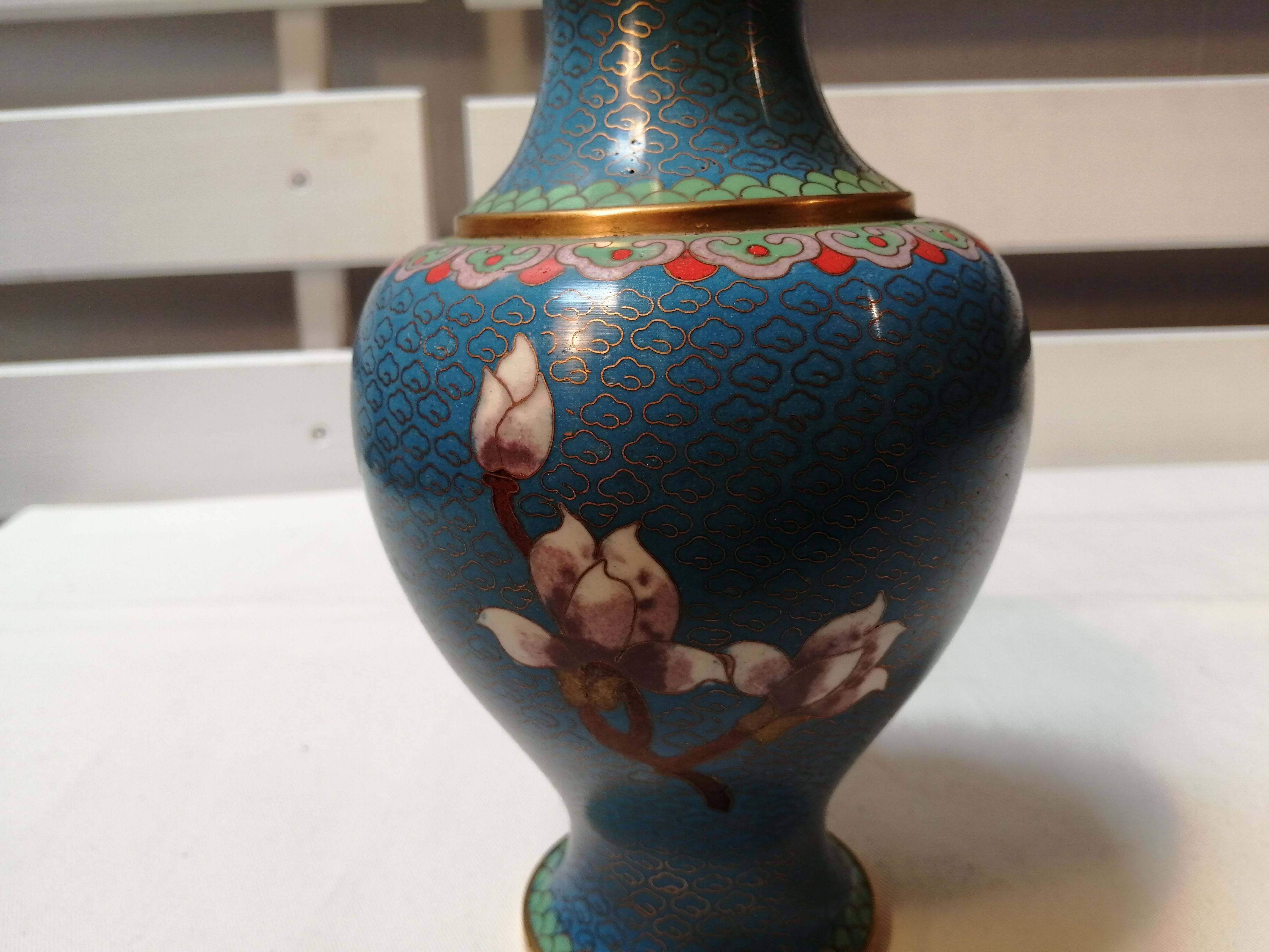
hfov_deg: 67.3
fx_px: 953
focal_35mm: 26
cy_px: 476
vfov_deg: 53.1
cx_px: 634
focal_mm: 3.46
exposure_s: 1/169
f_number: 1.8
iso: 50
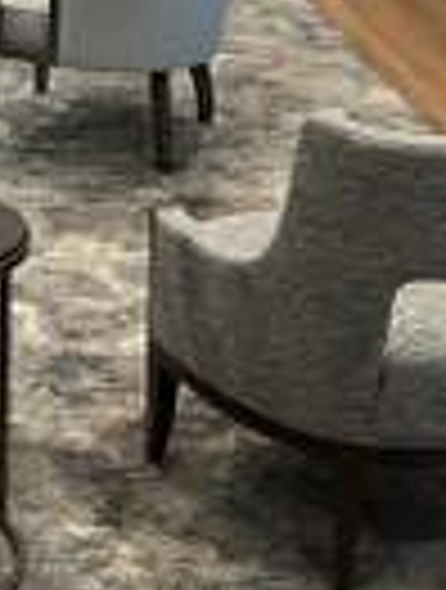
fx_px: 1624
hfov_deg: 15.1
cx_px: -90
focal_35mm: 95
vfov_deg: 18.9
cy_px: -203
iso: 200
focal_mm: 5.7
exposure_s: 1/60
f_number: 1.5
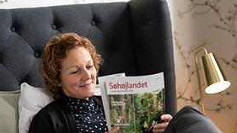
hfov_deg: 11.7
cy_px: 72
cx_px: 145
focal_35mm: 184
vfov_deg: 6.6
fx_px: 1156
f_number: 1.4
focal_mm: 85
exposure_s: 1/640
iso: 400
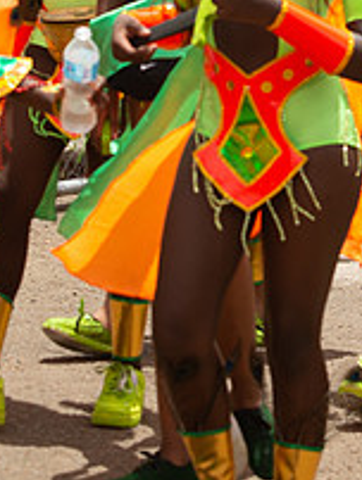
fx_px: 4035
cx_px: 339
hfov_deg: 5.1
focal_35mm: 290
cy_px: 29
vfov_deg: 6.8
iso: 100
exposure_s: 1/500
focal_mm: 70
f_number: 5.6
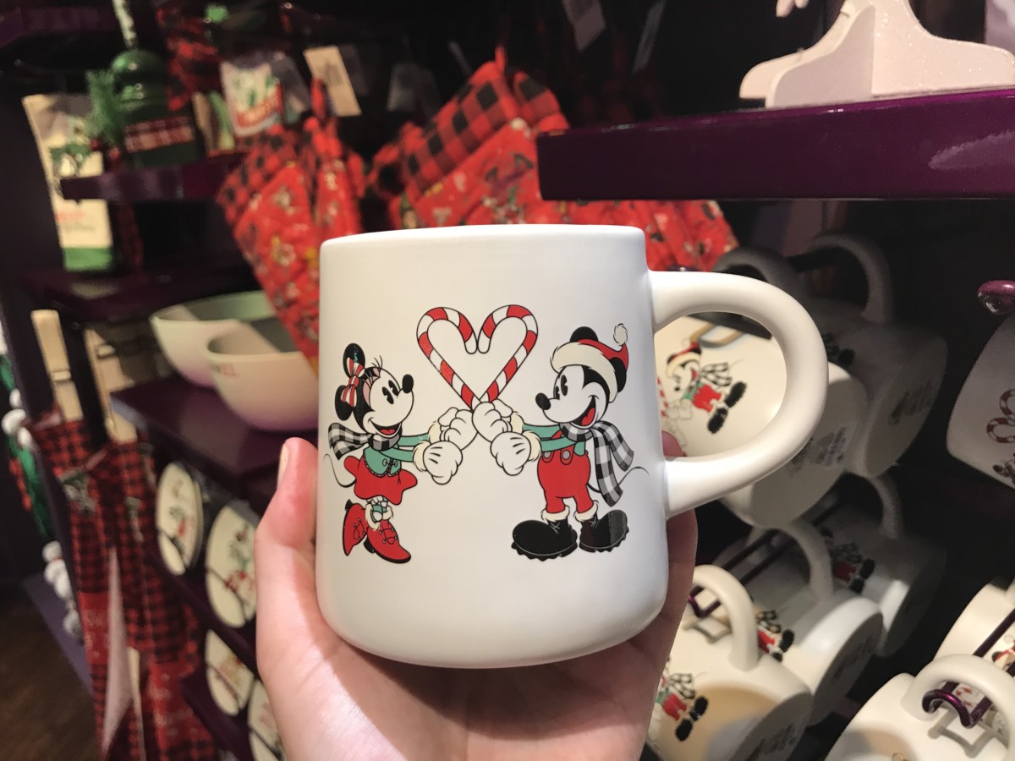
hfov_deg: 63.4
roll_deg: +6.6
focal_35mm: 28
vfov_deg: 49.7
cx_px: 508
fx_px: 821
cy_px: 380
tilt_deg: -15.5
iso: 32
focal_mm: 3.99
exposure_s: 1/30
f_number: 1.8
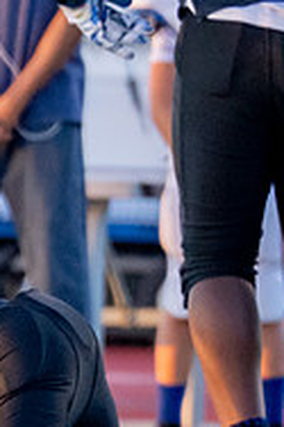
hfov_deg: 0.8
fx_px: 21124
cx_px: -332
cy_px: 227
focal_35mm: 1782
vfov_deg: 1.2
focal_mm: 200
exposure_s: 1/1250
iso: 640
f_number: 2.8
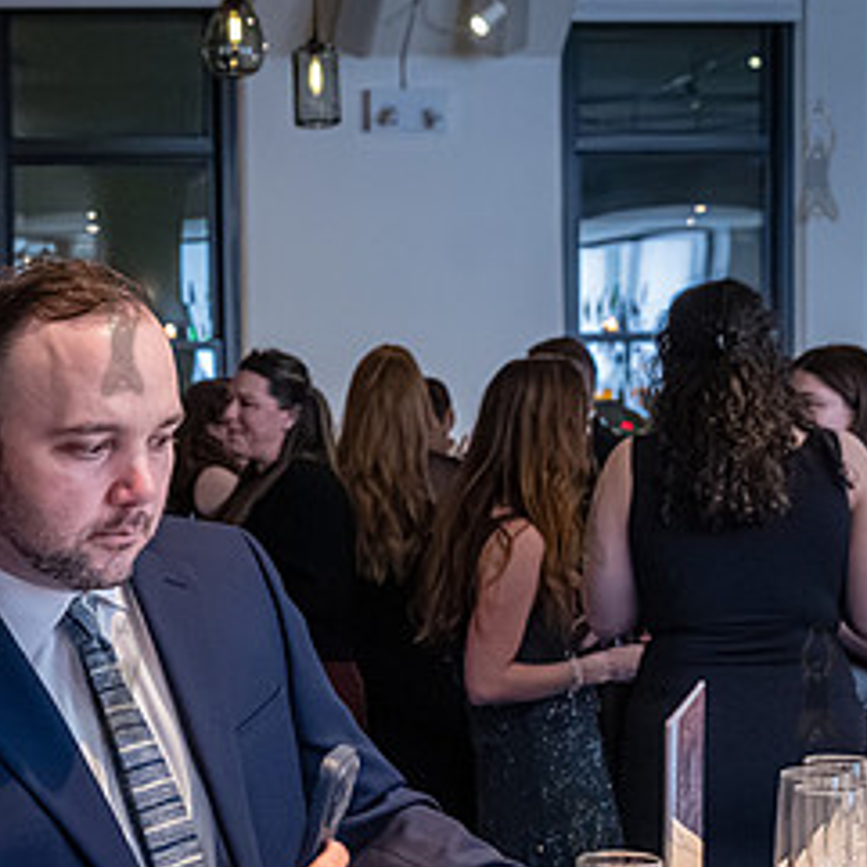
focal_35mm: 81
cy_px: 613
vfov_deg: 21.3
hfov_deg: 21.0
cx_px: 104
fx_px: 2295
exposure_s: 1/200
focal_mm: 35
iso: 12800
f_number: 4.5
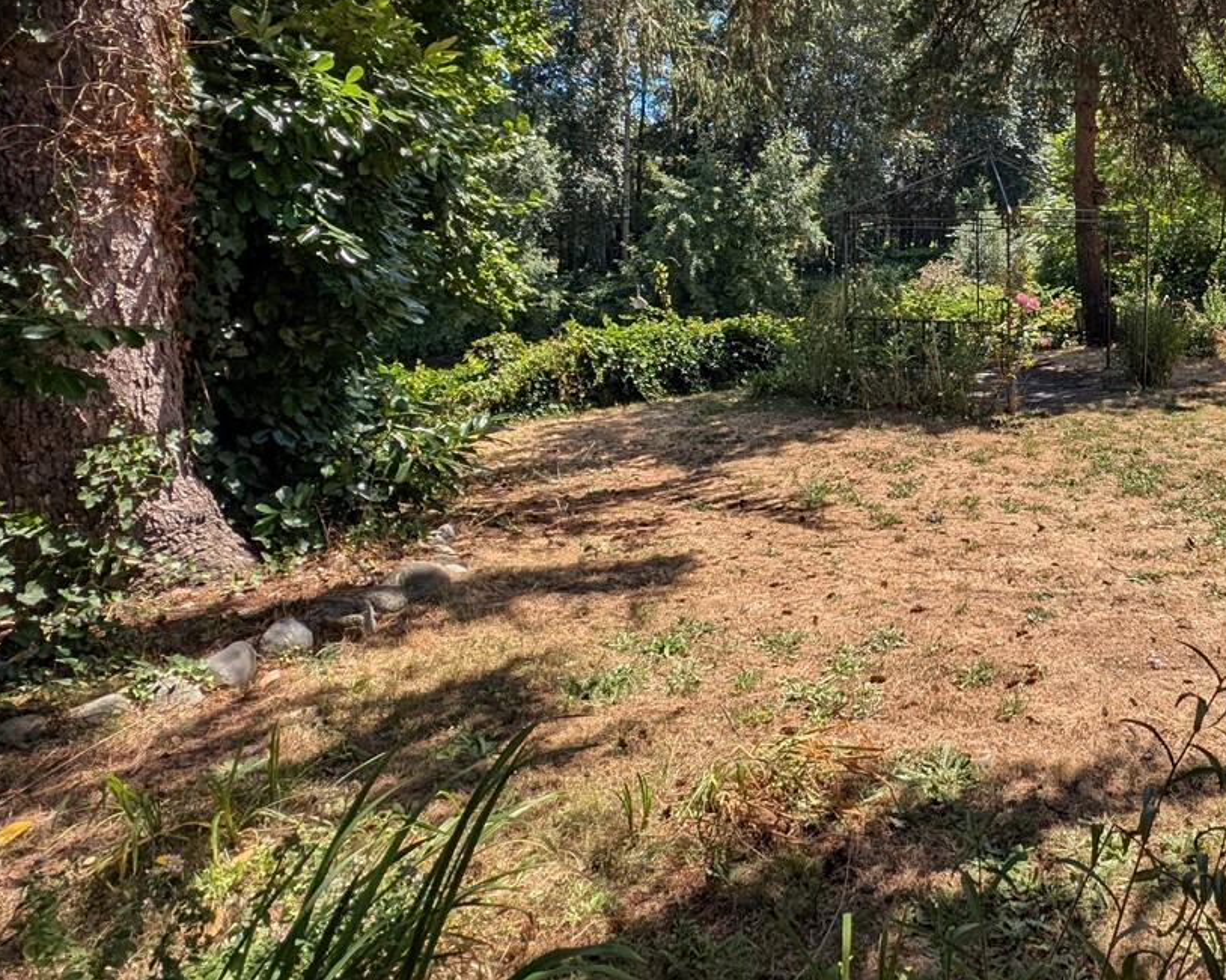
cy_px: 320
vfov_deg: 59.3
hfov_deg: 66.1
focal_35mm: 23
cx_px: 976
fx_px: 834
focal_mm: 2.23
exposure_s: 1/1621
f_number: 1.95
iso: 37
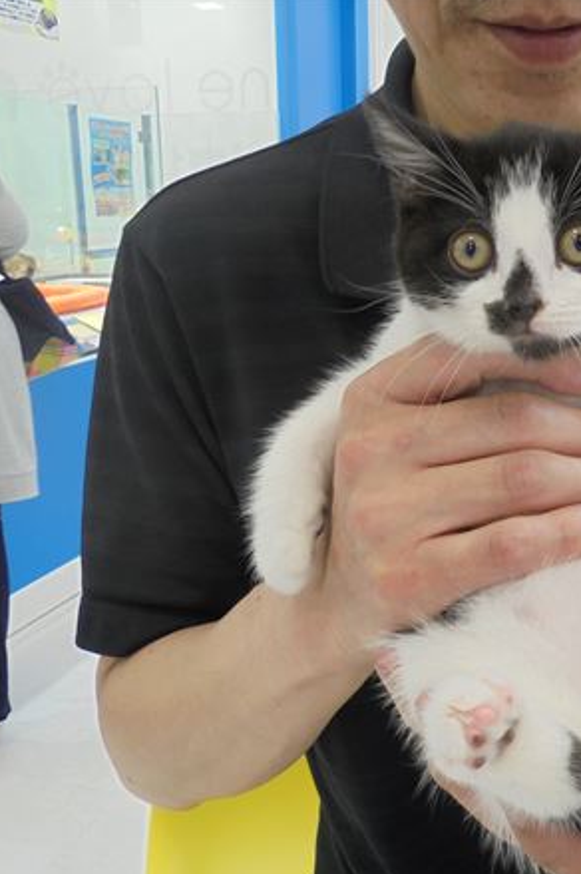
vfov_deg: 51.9
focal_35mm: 37
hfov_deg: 34.5
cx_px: 484
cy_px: 442
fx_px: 897
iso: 100
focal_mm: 4.6
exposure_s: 1/30
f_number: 3.5
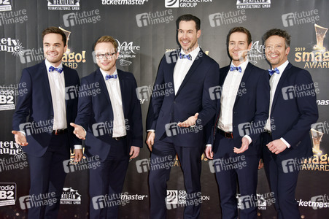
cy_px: 110
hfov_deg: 38.2
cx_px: 164
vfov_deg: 26.0
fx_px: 475
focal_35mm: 52
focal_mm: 52
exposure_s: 1/200
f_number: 5.6
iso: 1000
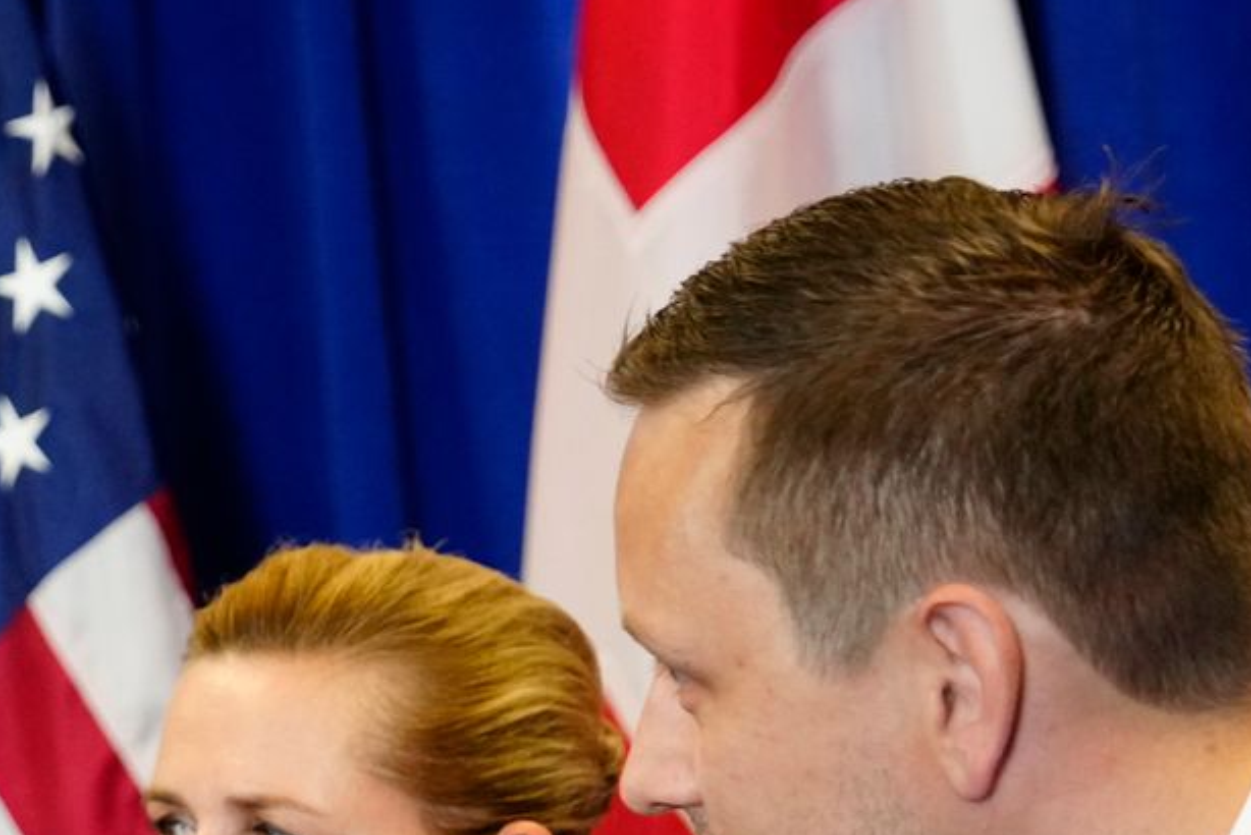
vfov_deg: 7.9
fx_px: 5910
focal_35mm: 170
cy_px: 1241
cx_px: -41
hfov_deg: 11.9
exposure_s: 1/250
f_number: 2.8
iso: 2500
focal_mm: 51
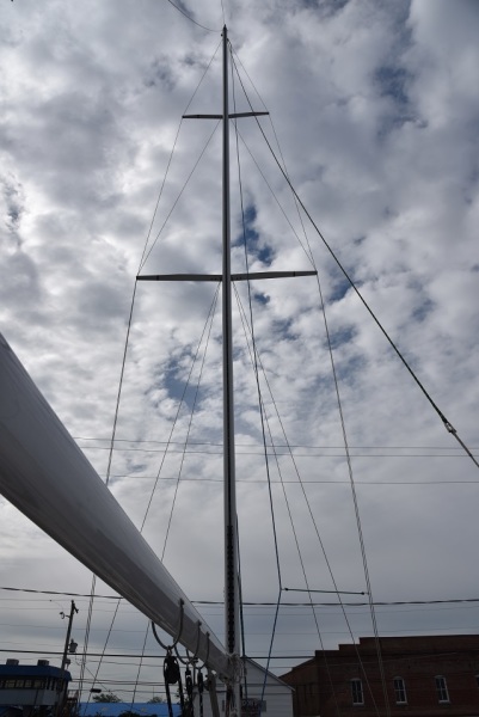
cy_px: 358
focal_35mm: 24
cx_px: 240
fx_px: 478
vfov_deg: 73.7
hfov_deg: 53.2
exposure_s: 1/640
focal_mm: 24
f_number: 13
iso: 200
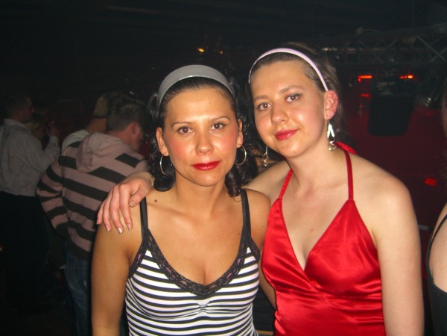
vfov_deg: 37.7
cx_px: 224
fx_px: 491
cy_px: 168
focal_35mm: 38
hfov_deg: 49.0
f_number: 2.8
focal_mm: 7.9
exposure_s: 1/60
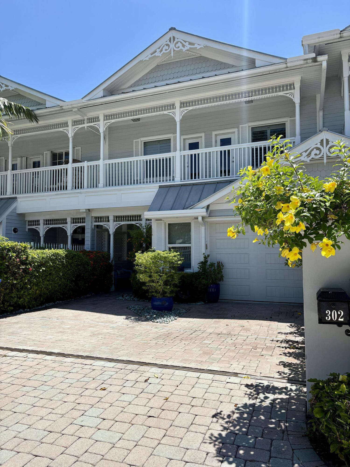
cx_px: 175
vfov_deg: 67.3
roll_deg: -0.3
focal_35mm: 26
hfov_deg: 53.1
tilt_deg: +4.4
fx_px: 351
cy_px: 234
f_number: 1.6
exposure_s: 1/4329
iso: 50
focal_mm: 5.96
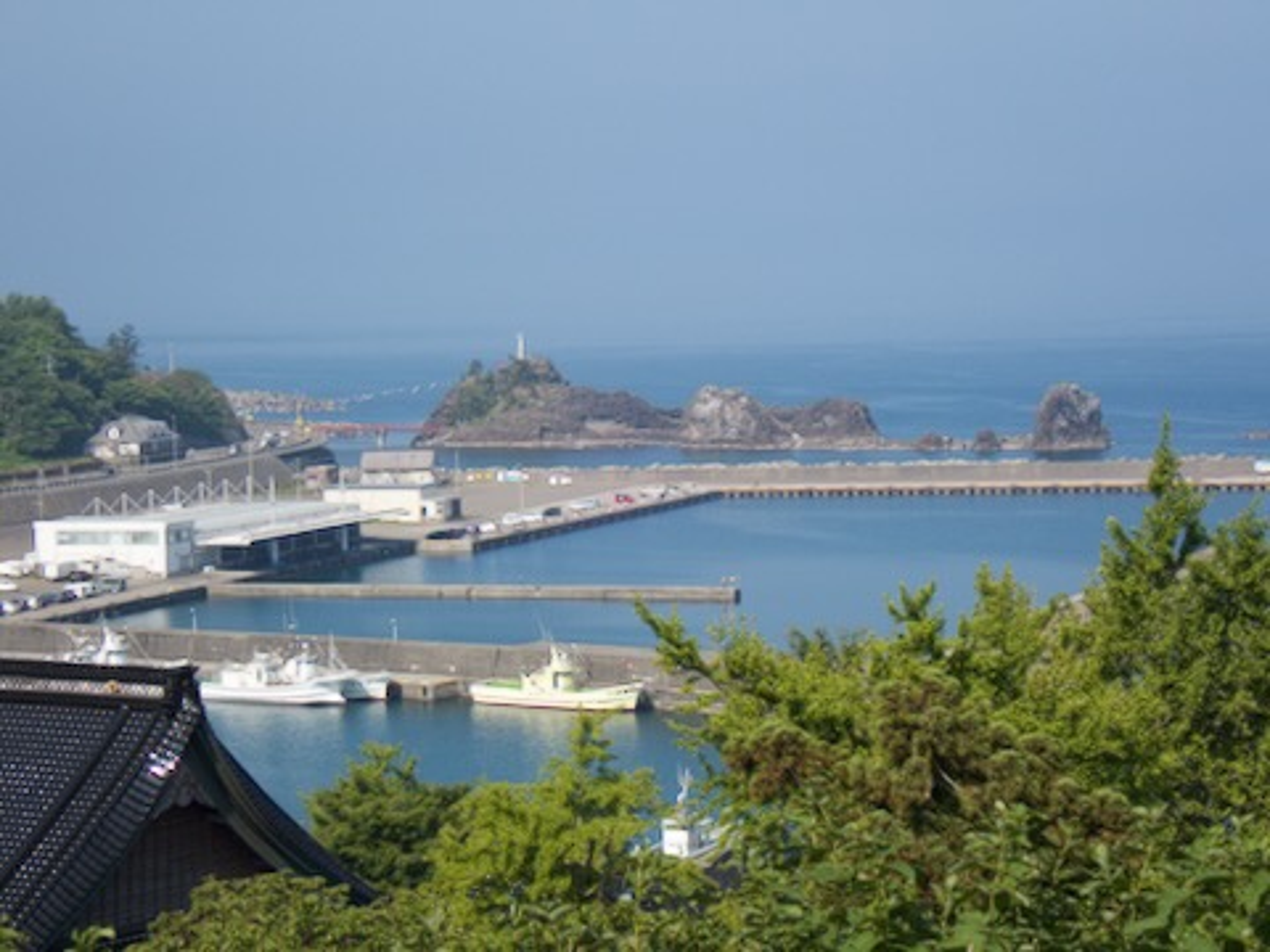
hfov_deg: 19.6
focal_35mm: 100
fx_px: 3669
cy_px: 476
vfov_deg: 14.8
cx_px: 635
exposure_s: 1/320
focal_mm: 18
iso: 100
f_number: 6.3
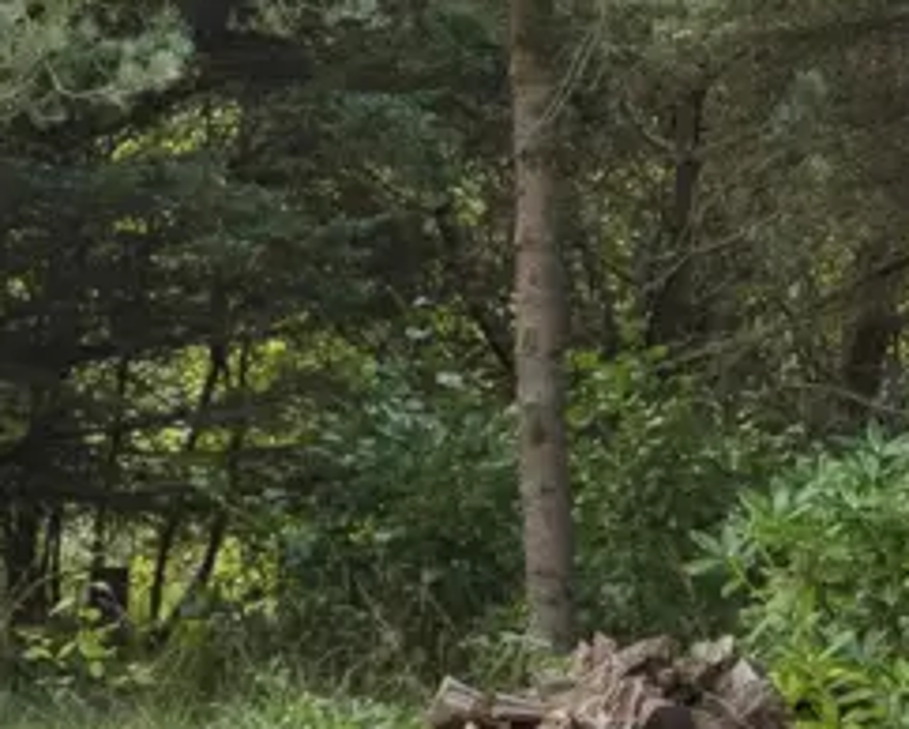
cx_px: 947
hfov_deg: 8.6
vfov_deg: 6.9
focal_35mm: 223
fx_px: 6004
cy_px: 556
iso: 800
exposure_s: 1/320
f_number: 8
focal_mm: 30
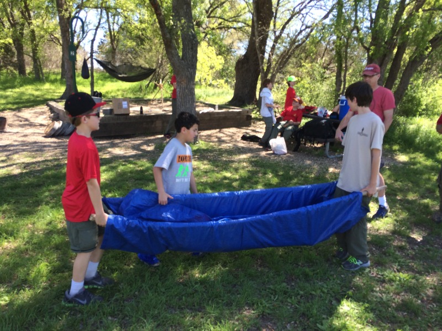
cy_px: 166
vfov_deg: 48.2
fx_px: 370
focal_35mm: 29
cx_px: 221
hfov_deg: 61.7
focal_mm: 4.15
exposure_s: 1/299
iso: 32
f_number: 2.2
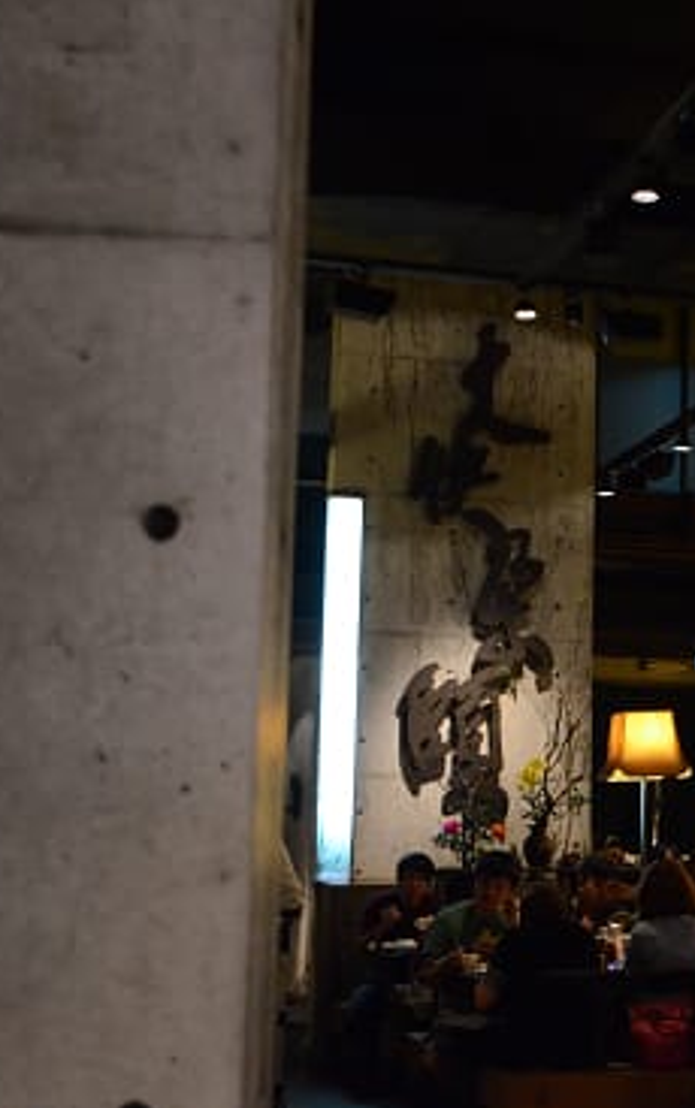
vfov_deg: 32.6
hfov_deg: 19.9
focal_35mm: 63
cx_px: 752
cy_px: 552
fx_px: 1899
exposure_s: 1/30
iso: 3200
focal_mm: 27
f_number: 5
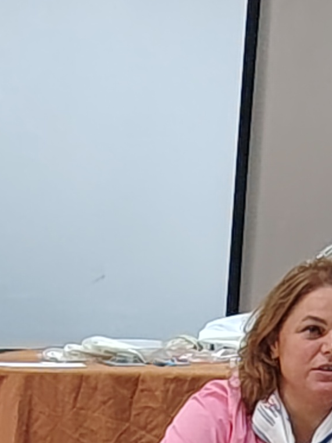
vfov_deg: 7.5
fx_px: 3224
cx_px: -470
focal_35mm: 252
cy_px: 902
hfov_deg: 5.7
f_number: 1.75
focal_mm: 5.25
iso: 127
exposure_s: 1/50
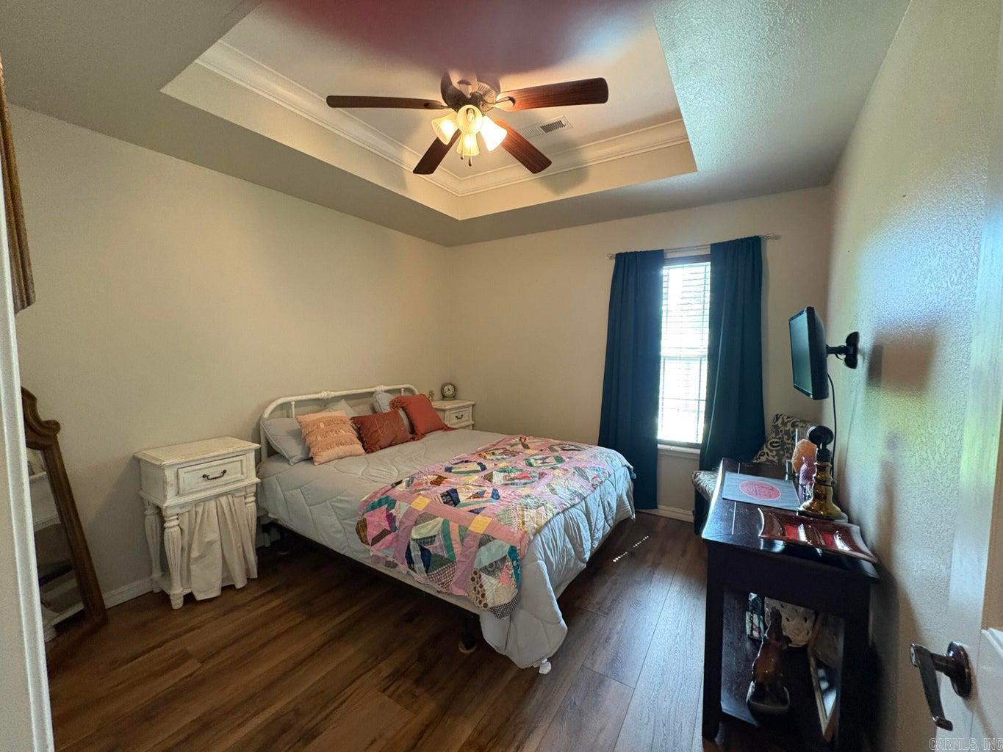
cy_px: 376
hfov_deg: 102.1
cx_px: 502
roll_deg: +0.2
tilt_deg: -3.8
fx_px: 406
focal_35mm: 14
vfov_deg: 85.7
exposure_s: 1/60
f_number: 2.2
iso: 500
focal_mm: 2.22
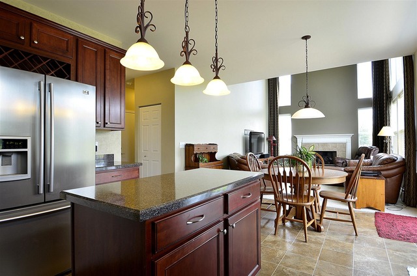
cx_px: 208
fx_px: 208
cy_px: 138
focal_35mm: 18
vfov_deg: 67.2
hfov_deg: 90.1
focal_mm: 12
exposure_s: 1/13
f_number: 8
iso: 200
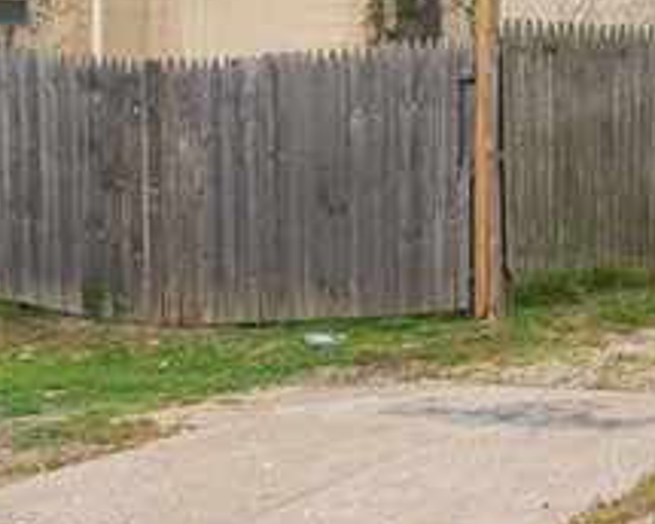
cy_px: -93
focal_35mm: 114
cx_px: 1376
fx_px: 2210
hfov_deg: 13.8
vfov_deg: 13.2
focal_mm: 24
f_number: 9
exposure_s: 1/400
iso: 200
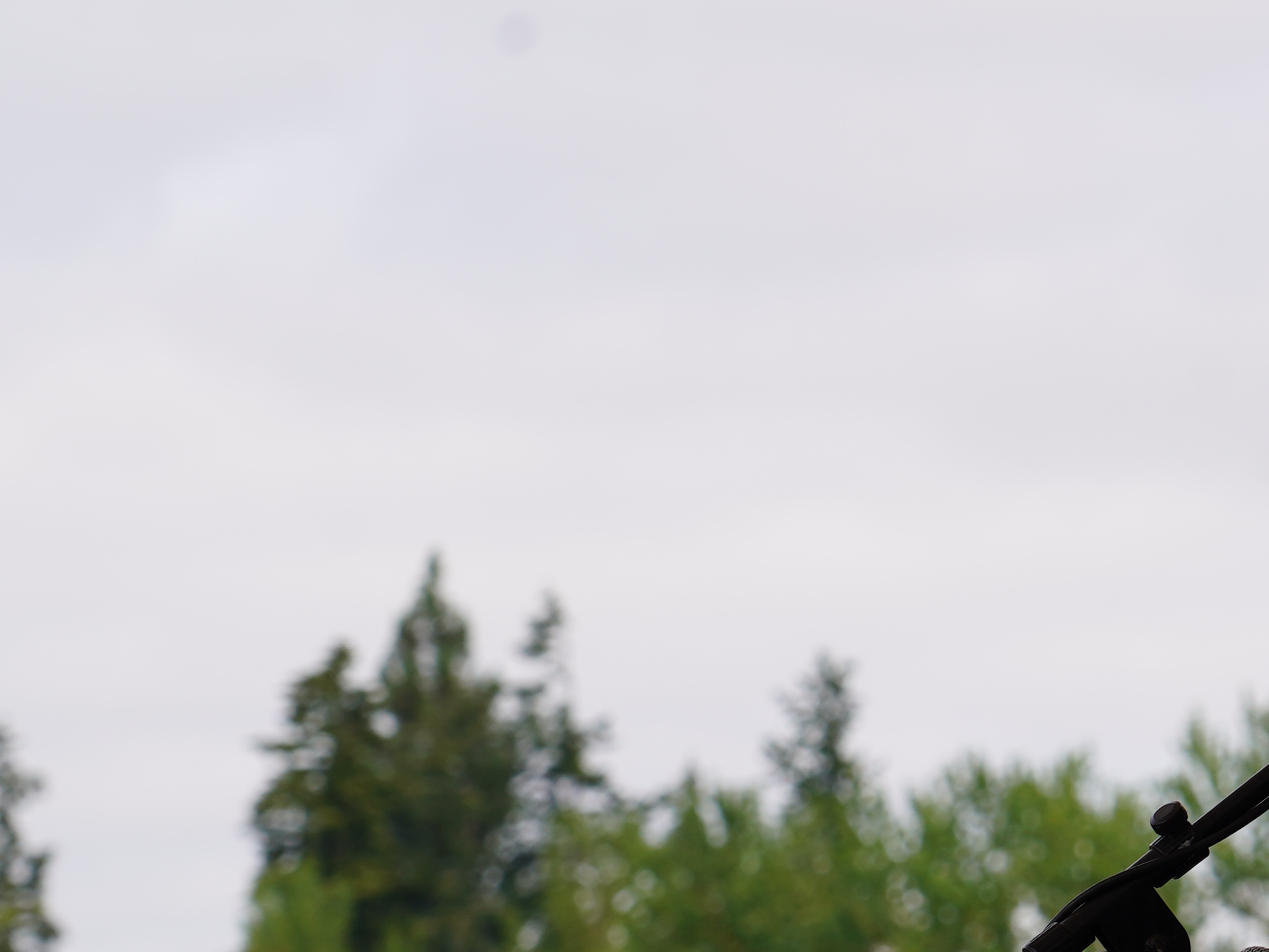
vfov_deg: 5.1
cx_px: 1470
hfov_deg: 6.7
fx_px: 10778
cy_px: 502
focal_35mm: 294
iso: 100
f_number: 8
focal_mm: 105
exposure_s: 1/250
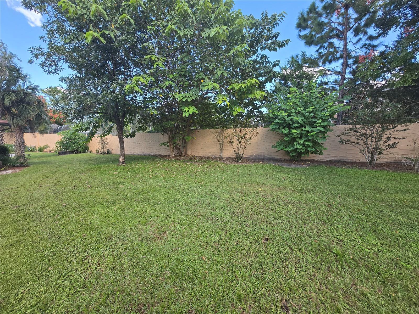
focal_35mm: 13
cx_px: 210
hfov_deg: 106.2
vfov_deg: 89.9
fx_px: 157
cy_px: 157
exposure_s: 1/201
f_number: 2.2
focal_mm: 1.7
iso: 25
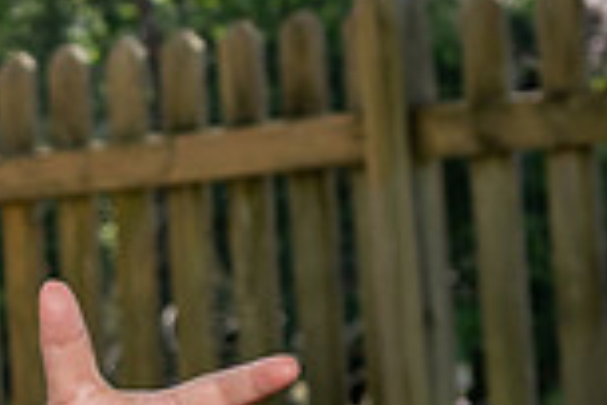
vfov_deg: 7.0
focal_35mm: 196
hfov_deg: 10.1
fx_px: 3305
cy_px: 399
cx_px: -353
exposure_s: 1/250
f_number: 5.6
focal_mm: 28
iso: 200
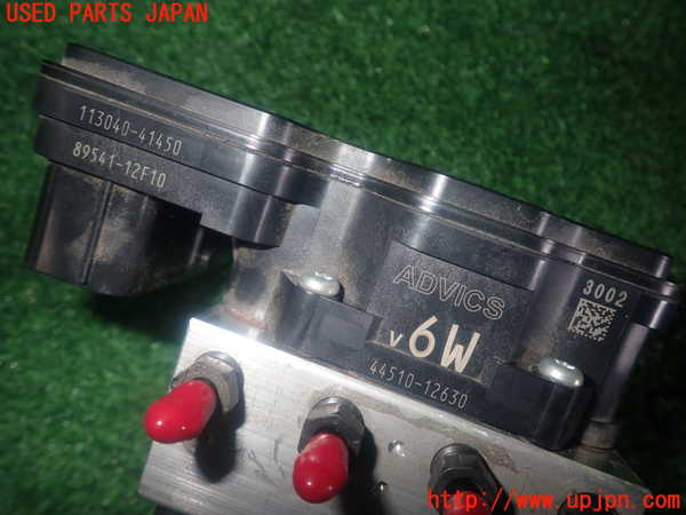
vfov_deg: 49.7
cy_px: 258
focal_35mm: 28
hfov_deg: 63.4
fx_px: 555
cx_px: 343
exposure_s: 1/30
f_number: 6.3
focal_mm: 5.05
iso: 200
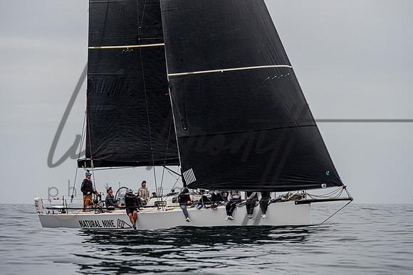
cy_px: 95
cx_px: 209
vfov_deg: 3.9
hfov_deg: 5.8
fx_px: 4056
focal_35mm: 353
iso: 800
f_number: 8
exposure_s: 1/1600
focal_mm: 260
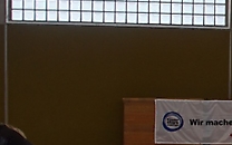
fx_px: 1208
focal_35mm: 191
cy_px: 135
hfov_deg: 10.5
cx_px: 368
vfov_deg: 6.9
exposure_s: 1/60
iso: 160
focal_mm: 26
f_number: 4
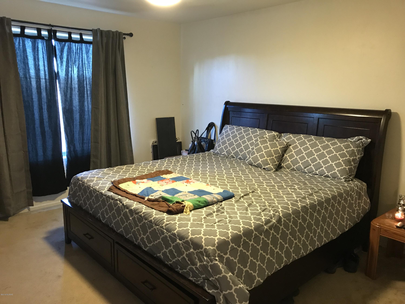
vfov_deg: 49.7
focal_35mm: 28
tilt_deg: -10.3
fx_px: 328
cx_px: 202
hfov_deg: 63.4
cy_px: 152
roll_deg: -0.5
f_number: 1.8
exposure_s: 1/5
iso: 80
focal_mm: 3.99
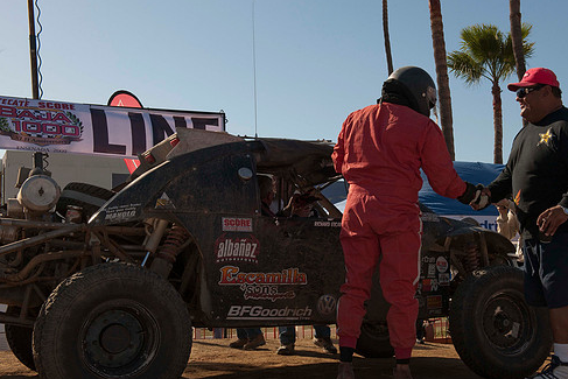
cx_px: 327
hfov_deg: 39.5
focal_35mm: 50
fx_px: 789
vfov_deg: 27.0
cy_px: 209
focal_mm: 42
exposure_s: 1/500
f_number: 11
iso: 400
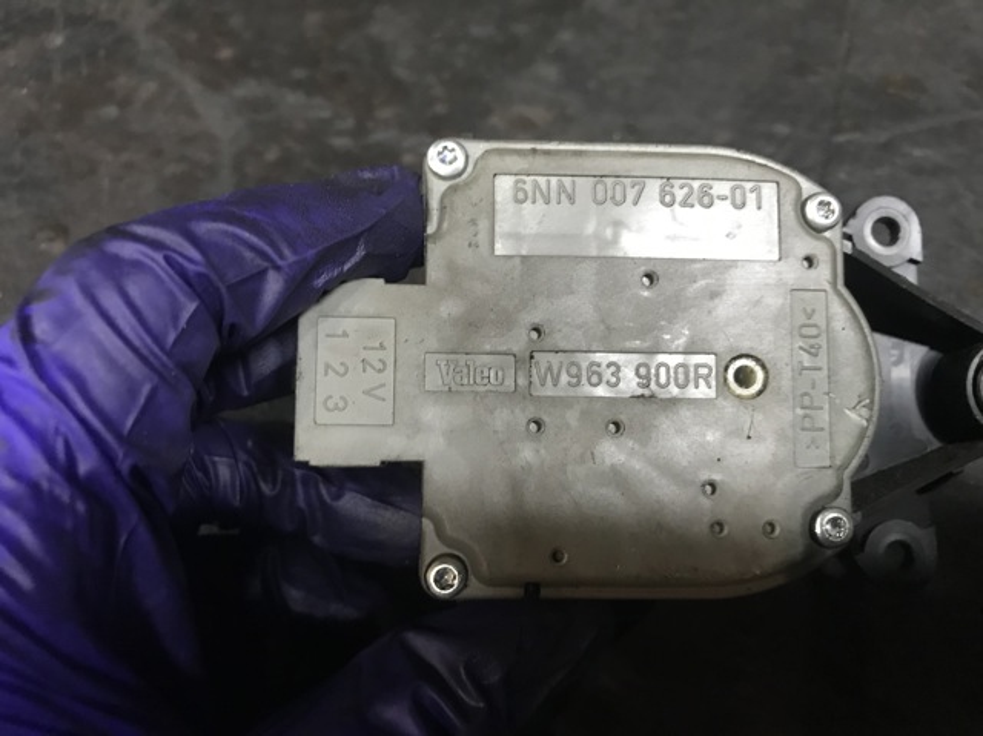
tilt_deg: -58.1
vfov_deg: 49.7
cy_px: 368
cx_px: 492
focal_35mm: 28
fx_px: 795
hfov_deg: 63.5
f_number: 1.8
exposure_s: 1/9
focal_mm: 3.99
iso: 100
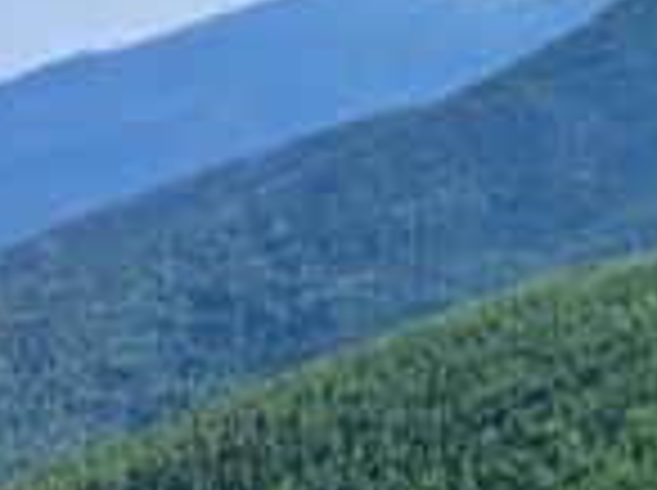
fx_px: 1800
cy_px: 445
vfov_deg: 15.3
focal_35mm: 95
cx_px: 1060
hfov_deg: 17.9
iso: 50
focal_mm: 5.23
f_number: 1.8
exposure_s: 1/1170
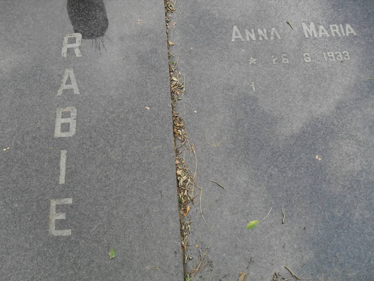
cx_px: 187
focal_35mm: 35
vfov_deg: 40.7
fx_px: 378
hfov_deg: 52.6
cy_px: 140
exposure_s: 1/350
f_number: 3.2
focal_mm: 6.3
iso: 100
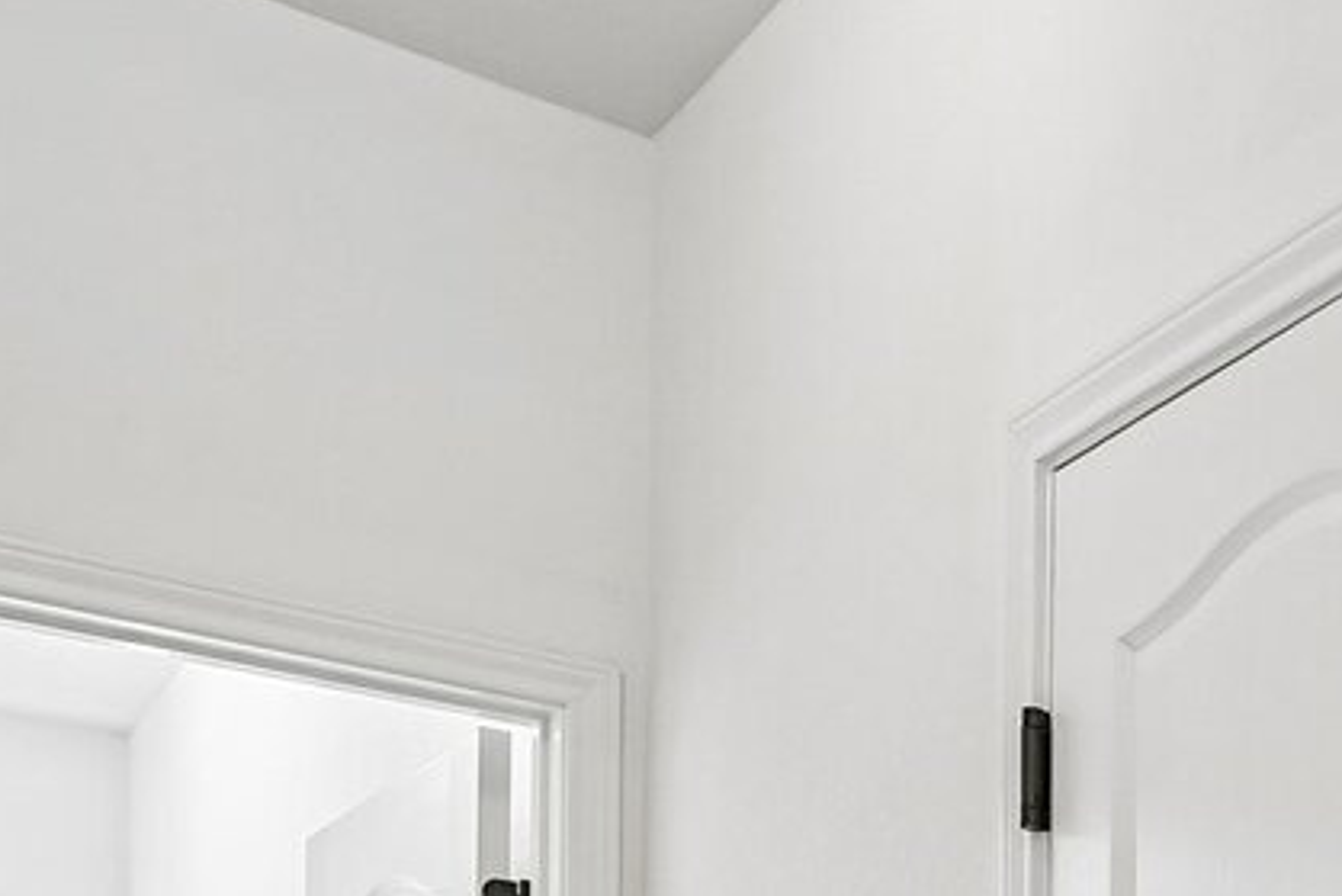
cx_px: 2068
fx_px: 2312
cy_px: 1461
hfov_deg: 24.4
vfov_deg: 18.6
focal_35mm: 62
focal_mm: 16
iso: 400
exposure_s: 1/30
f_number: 8
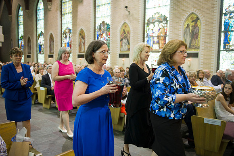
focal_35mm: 32
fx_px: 208
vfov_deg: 41.1
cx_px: 117
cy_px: 78
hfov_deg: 58.7
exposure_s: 1/100
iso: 2000
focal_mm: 32
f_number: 2.8
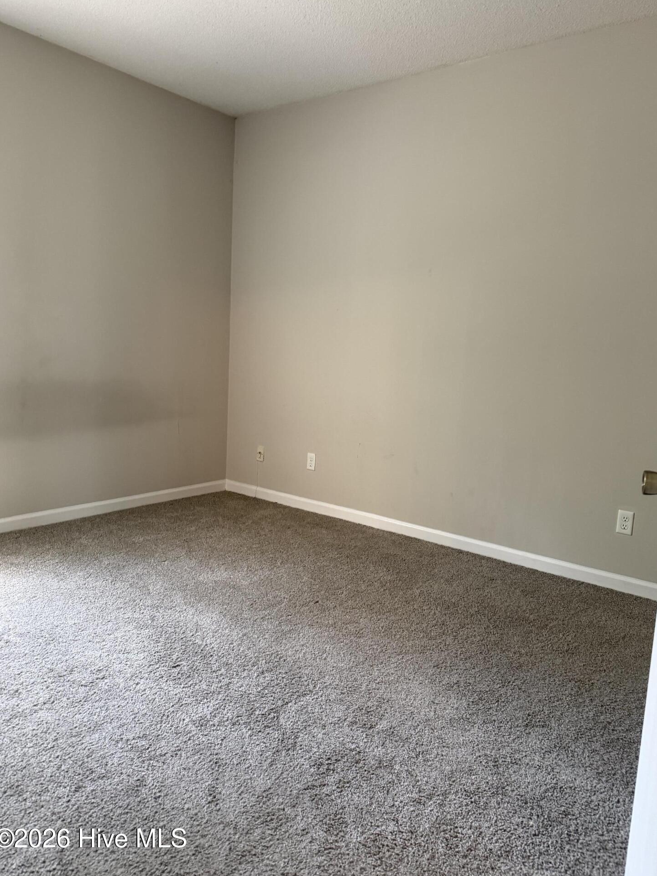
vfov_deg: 69.4
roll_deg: -2.6
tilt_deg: -6.6
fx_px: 633
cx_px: 334
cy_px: 424
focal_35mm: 25
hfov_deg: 54.9
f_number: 1.78
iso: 320
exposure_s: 1/60
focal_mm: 6.76
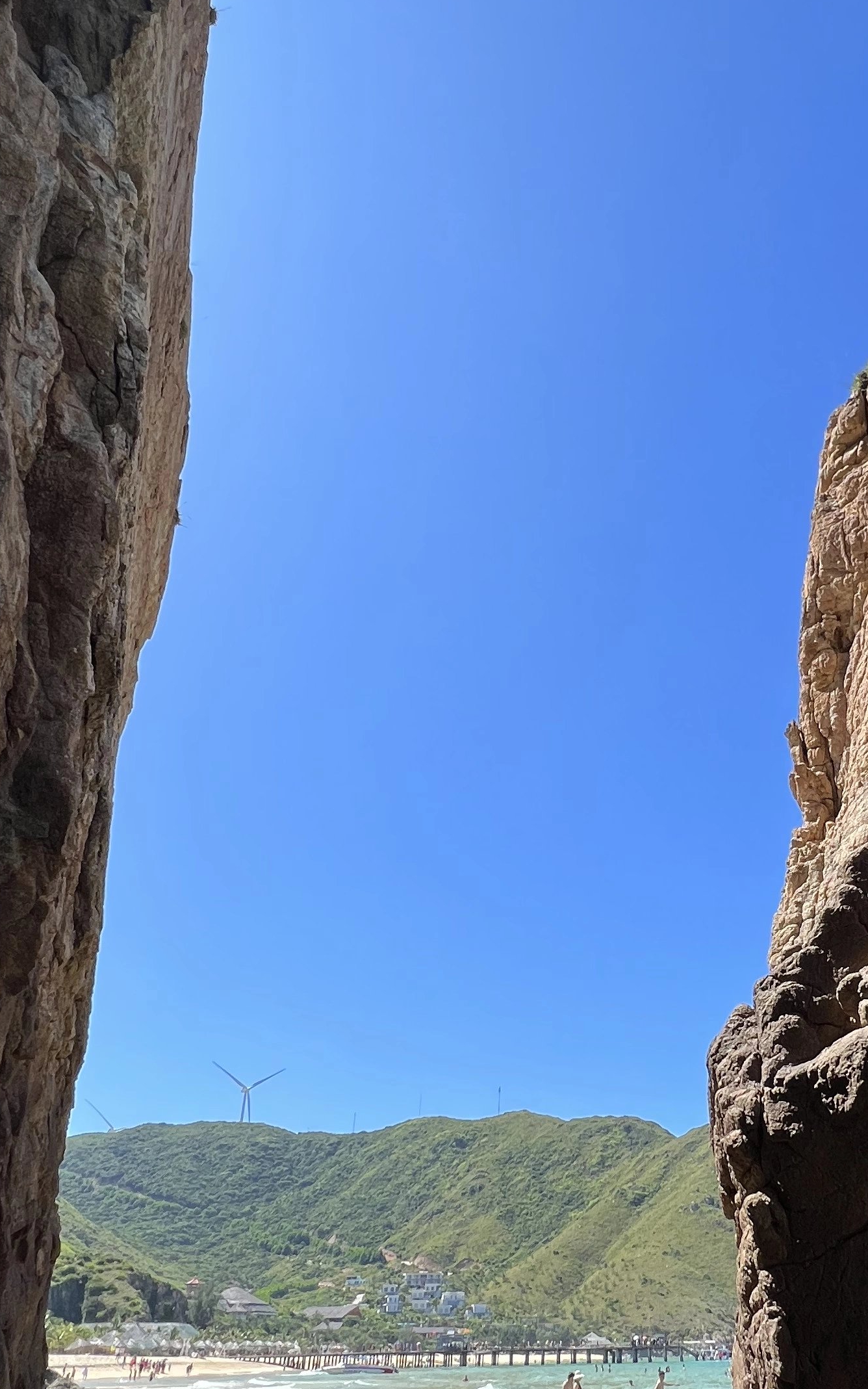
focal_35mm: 26
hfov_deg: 46.4
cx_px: 620
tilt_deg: +26.9
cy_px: 813
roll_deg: +2.7
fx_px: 984
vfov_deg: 69.9
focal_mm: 1.57
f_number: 1.8
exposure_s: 1/1393
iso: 32
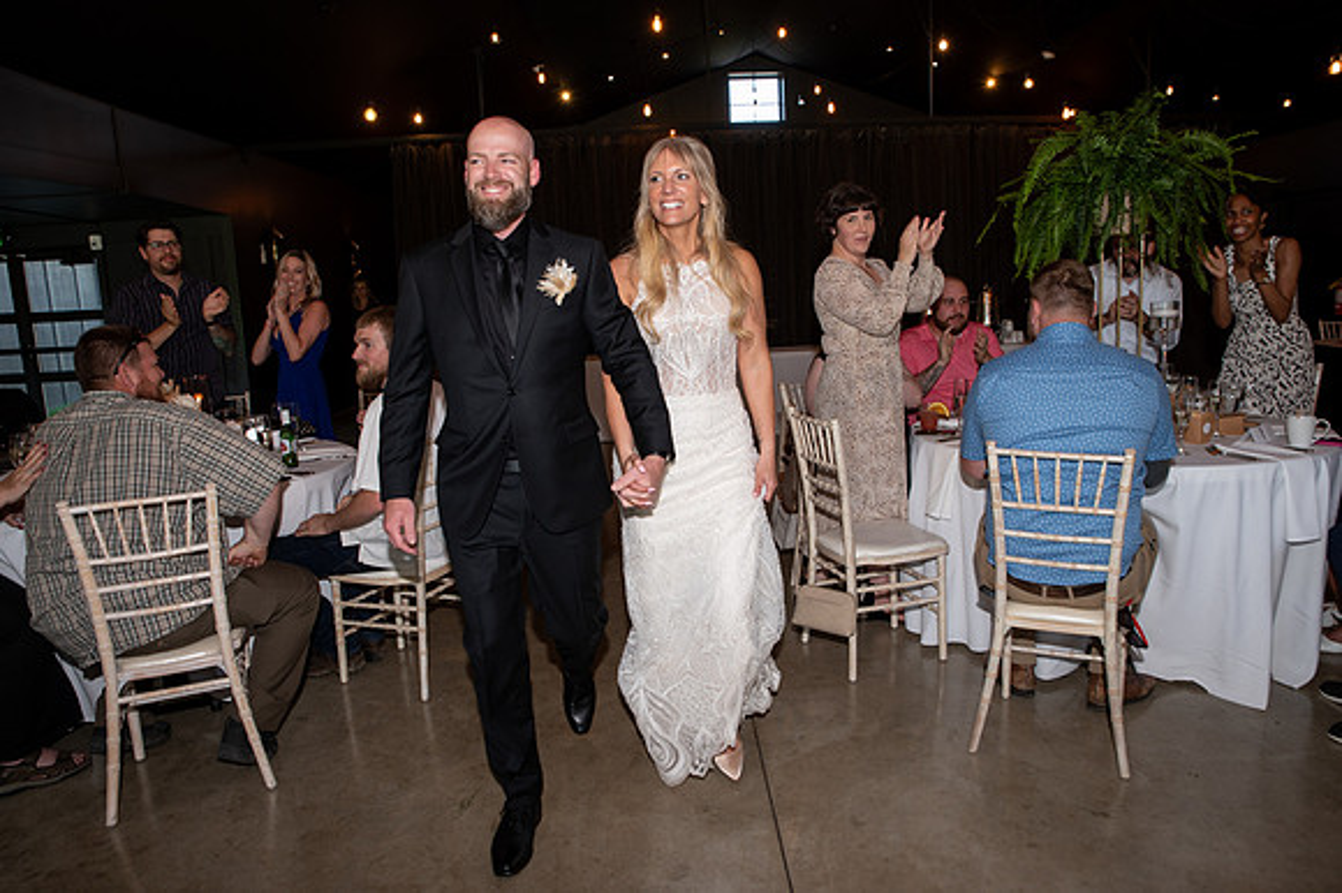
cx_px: 671
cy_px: 446
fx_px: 894
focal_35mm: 24
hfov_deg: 73.8
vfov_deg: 53.1
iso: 1000
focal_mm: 24
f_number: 5
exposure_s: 1/125
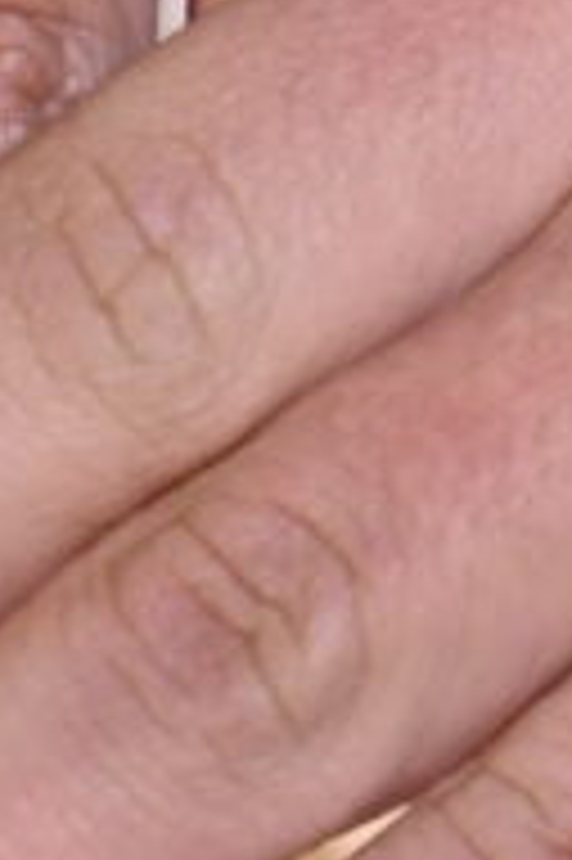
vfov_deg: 3.7
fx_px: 13155
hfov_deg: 2.5
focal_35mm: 551
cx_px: 261
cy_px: -218
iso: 640
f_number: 4
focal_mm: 70
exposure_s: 1/60
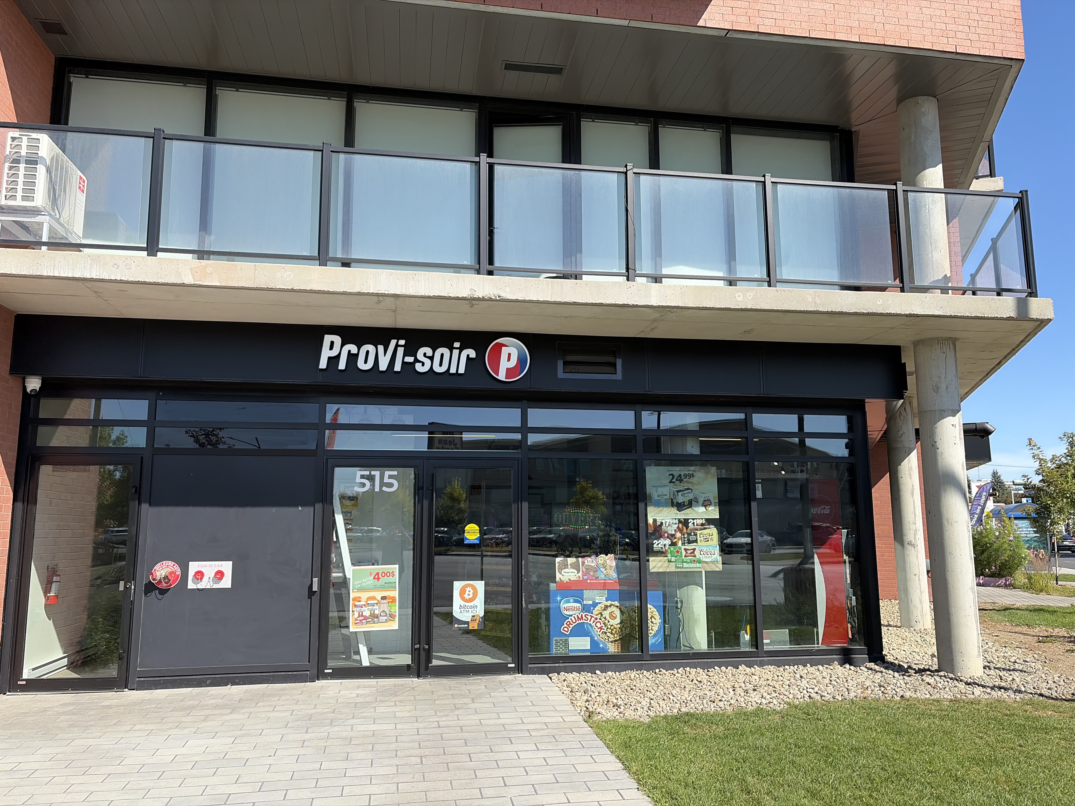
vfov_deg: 53.1
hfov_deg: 67.3
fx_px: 807
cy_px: 403
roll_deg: +1.0
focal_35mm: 26
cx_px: 538
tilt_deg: +10.3
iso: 50
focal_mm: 5.96
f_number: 1.6
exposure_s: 1/2283
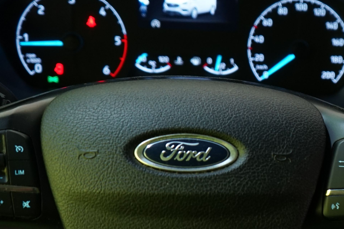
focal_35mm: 88
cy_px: 134
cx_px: 323
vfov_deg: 15.5
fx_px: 841
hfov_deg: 22.4
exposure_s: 1/30
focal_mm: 28
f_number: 3.5
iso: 800
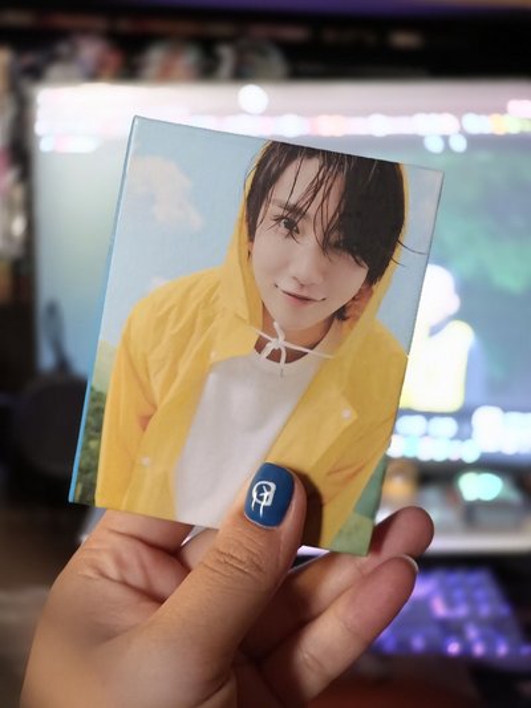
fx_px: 961
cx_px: 266
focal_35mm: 47
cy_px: 354
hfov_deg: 30.9
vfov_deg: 40.4
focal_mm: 7.08
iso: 1250
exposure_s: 1/33.3
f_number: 4.5
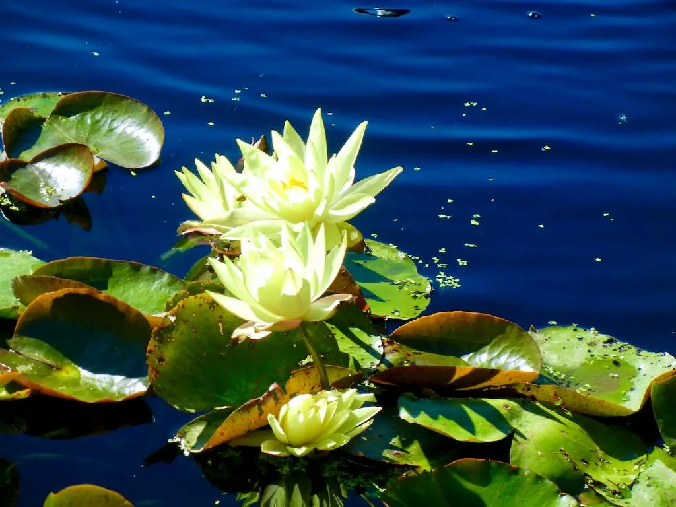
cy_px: 254
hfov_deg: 11.4
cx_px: 338
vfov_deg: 8.5
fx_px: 3398
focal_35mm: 174
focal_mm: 31.4
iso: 160
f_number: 4.6
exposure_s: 1/648
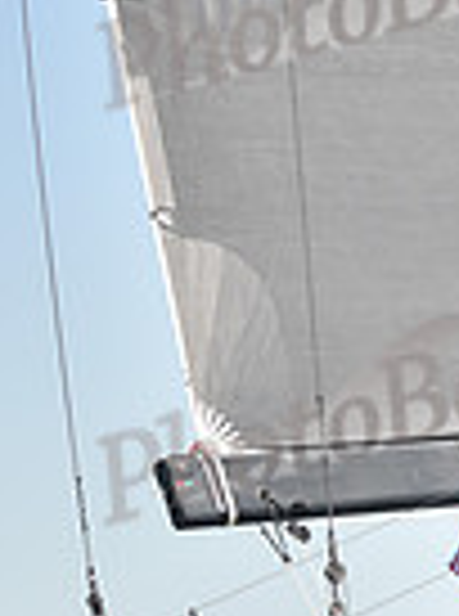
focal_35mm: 286
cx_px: 968
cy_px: 578
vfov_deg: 6.9
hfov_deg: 5.1
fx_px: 5080
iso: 250
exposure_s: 1/800
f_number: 4
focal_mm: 70
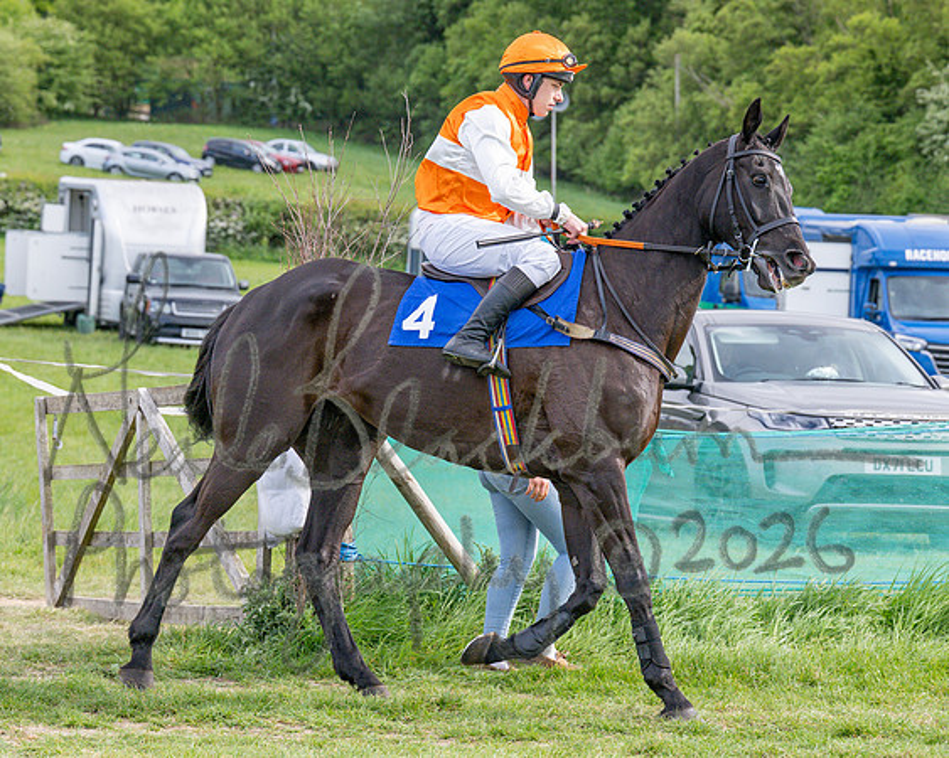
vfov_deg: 9.9
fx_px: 4372
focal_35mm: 156
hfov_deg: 12.4
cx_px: 463
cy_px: 332
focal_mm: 82
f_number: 4.5
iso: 400
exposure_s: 1/1250
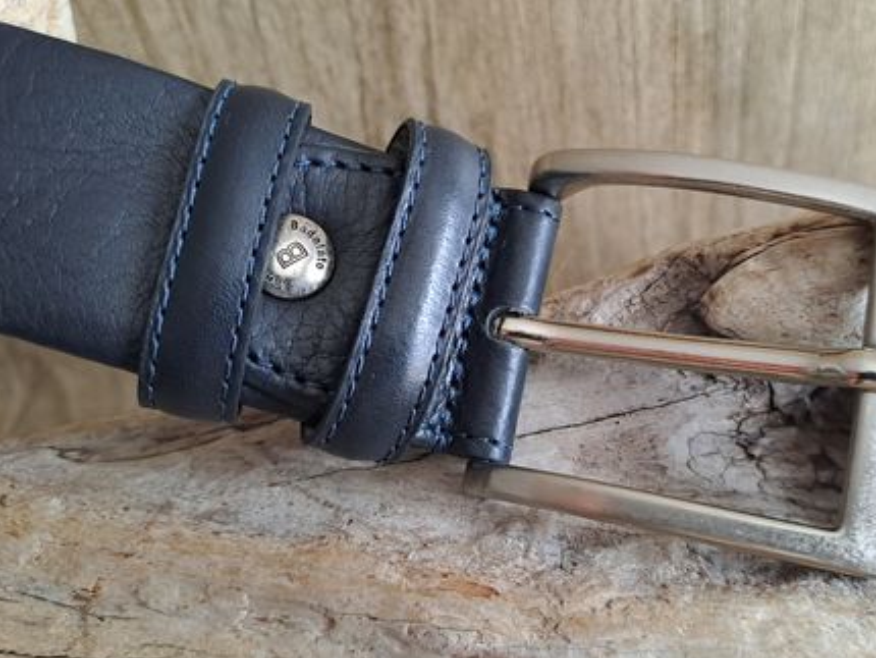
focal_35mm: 31
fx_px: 785
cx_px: 527
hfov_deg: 57.9
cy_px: 340
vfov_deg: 45.5
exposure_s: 1/33
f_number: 1.8
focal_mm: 4.65
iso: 320
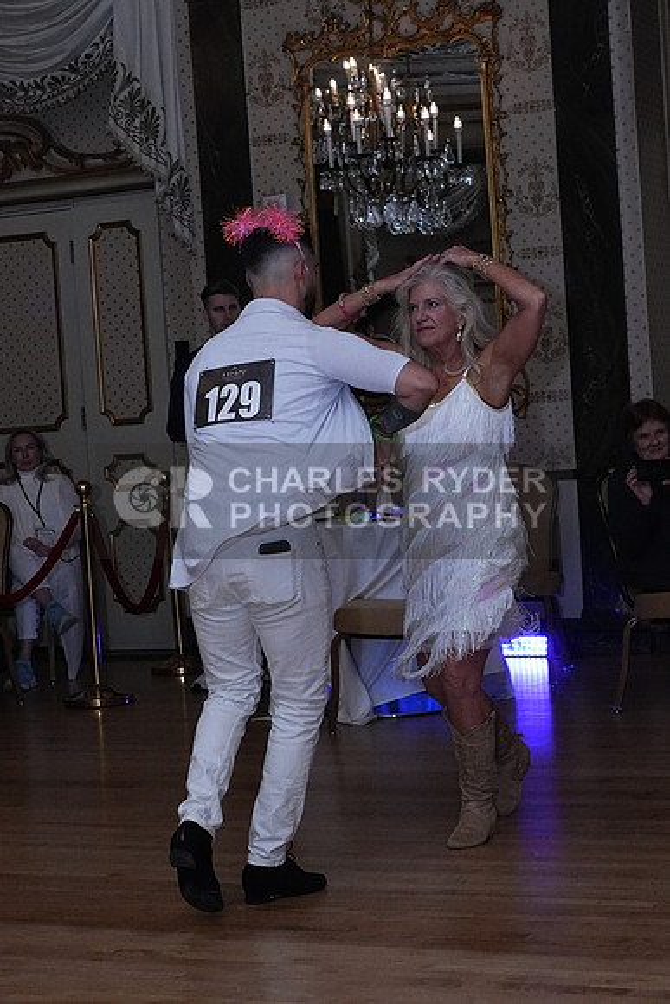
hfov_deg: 19.5
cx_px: 335
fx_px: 1953
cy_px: 502
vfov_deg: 28.8
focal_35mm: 70
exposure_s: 1/200
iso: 5000
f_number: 7.1
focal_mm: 47
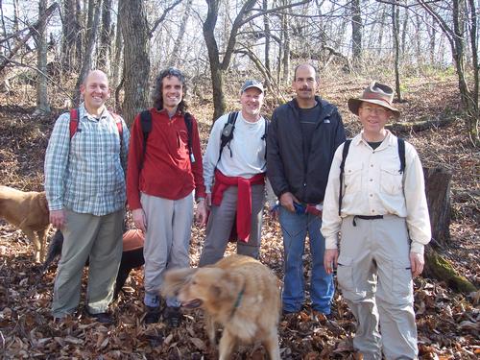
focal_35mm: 39
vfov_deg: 36.8
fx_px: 541
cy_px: 180
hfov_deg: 47.9
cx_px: 240
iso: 100
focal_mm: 8
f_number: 3.4
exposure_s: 1/60
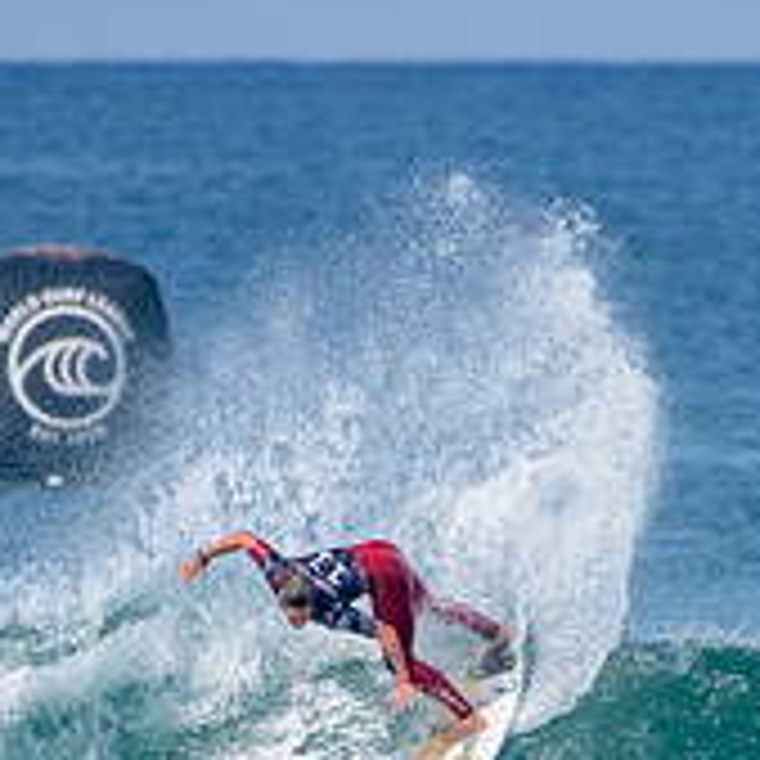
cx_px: 405
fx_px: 36166
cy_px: 812
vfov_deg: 1.2
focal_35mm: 1456
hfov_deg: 1.2
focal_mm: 500
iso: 250
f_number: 6.3
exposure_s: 1/2500
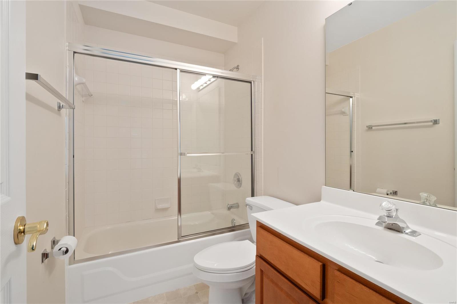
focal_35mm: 16
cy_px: 152
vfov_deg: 73.7
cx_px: 228
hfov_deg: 96.7
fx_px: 203
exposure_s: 1/3
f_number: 8
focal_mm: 8
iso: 400
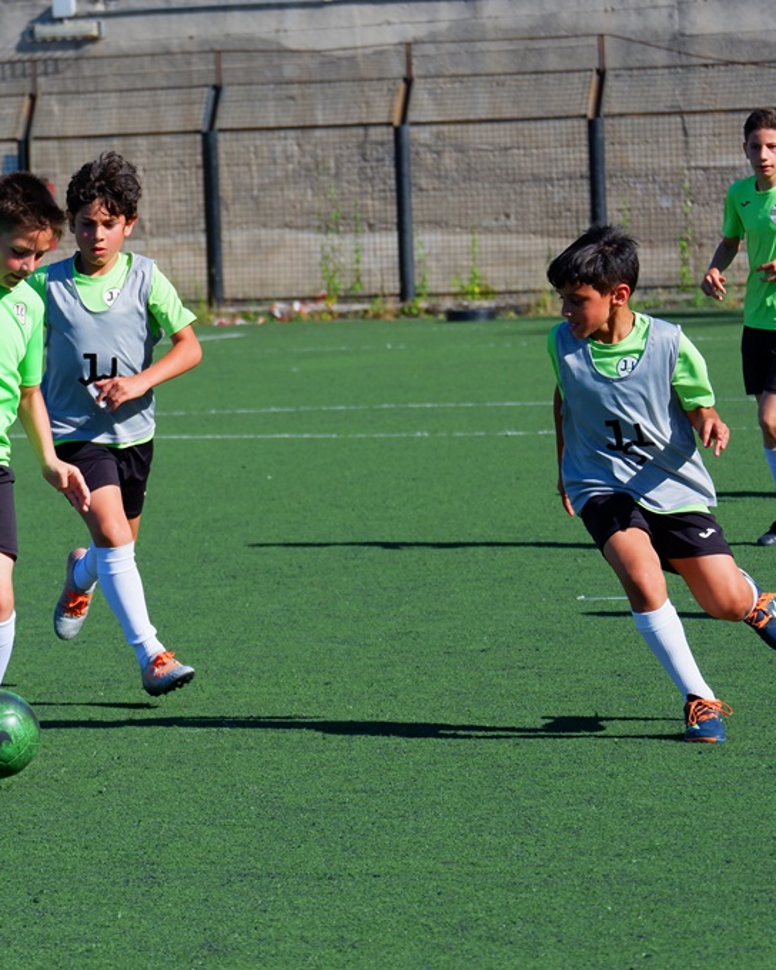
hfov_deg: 7.2
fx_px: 6172
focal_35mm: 215
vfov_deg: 9.0
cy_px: 484
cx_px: 146
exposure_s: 1/2200
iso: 400
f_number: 5.4
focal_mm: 101.2
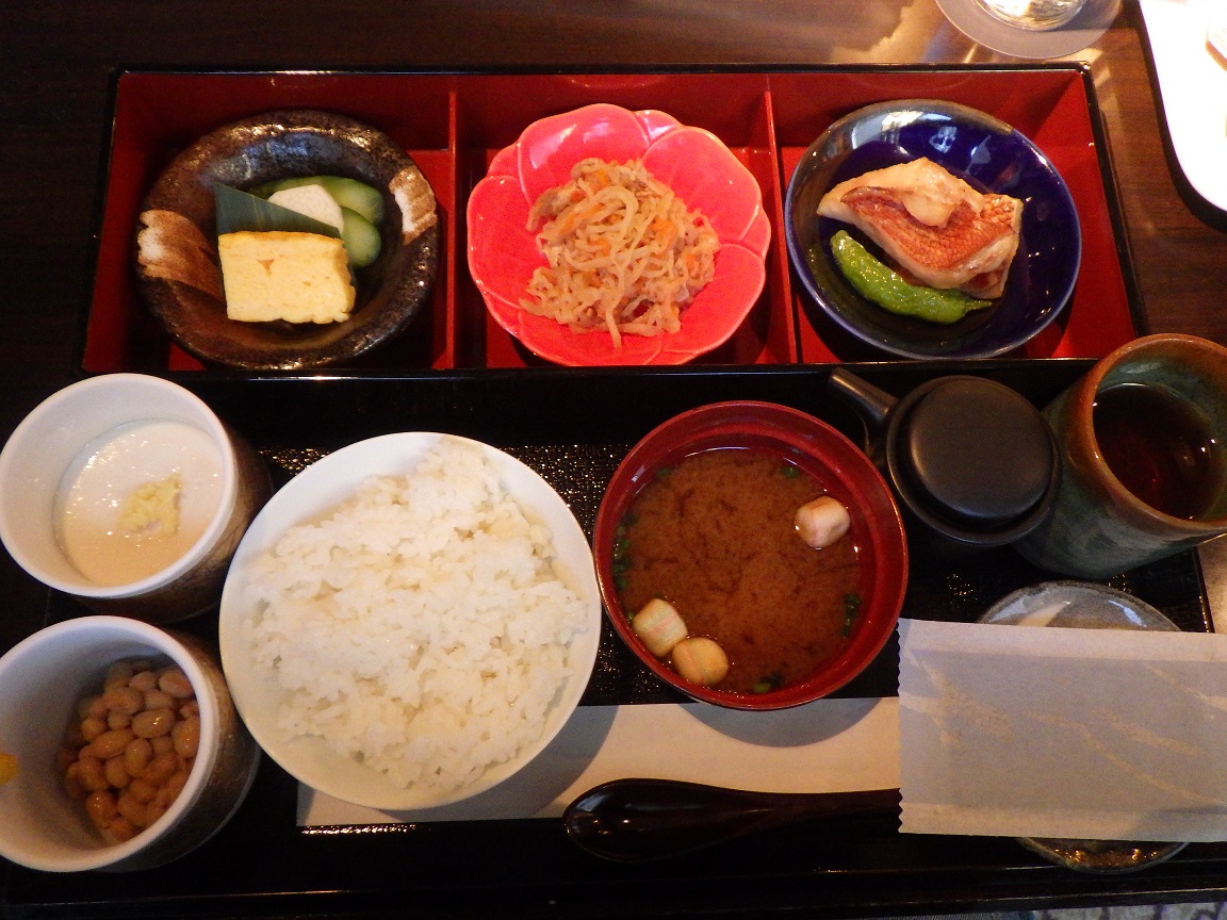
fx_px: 992
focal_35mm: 28
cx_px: 614
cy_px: 460
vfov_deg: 49.7
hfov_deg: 63.4
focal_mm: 5
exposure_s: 1/45
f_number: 3.5
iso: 1000
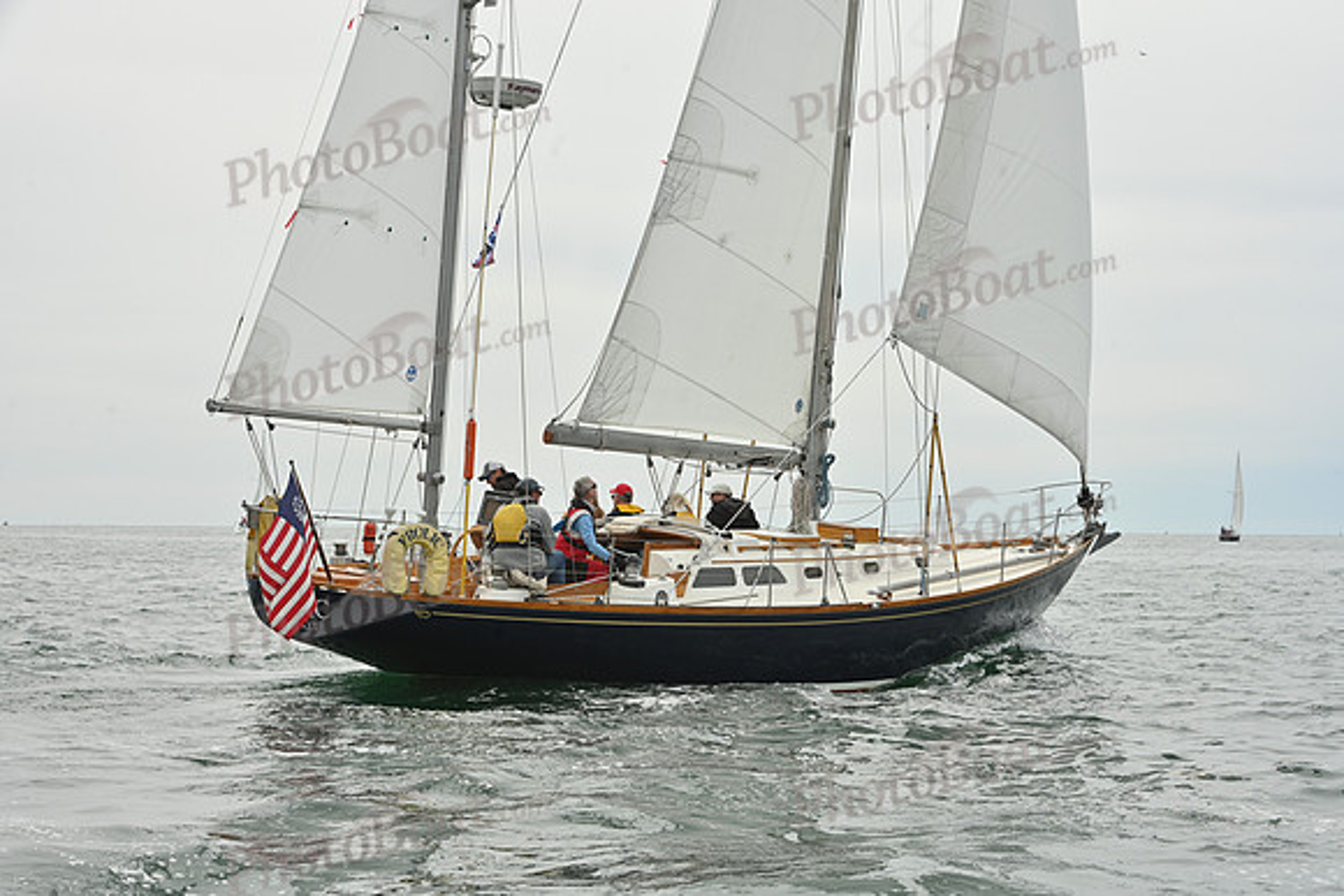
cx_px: 672
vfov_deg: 19.5
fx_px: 2614
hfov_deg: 28.8
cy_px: 448
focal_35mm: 70
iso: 320
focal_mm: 70
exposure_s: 1/800
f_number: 11
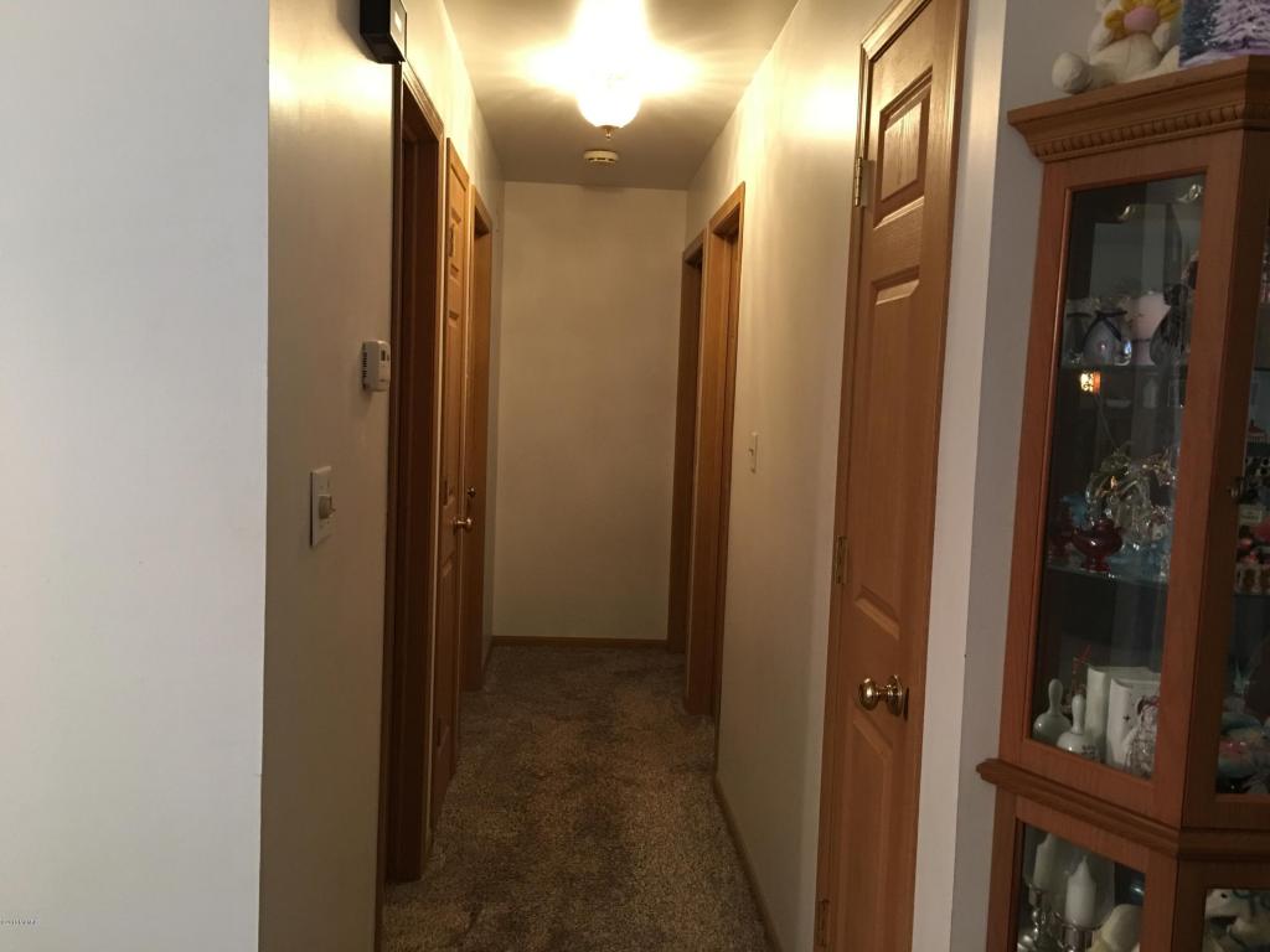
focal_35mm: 29
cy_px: 476
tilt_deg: -3.1
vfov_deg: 48.2
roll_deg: -2.8
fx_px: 1064
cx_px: 635
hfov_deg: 61.7
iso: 100
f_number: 2.2
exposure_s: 1/15
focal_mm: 4.15
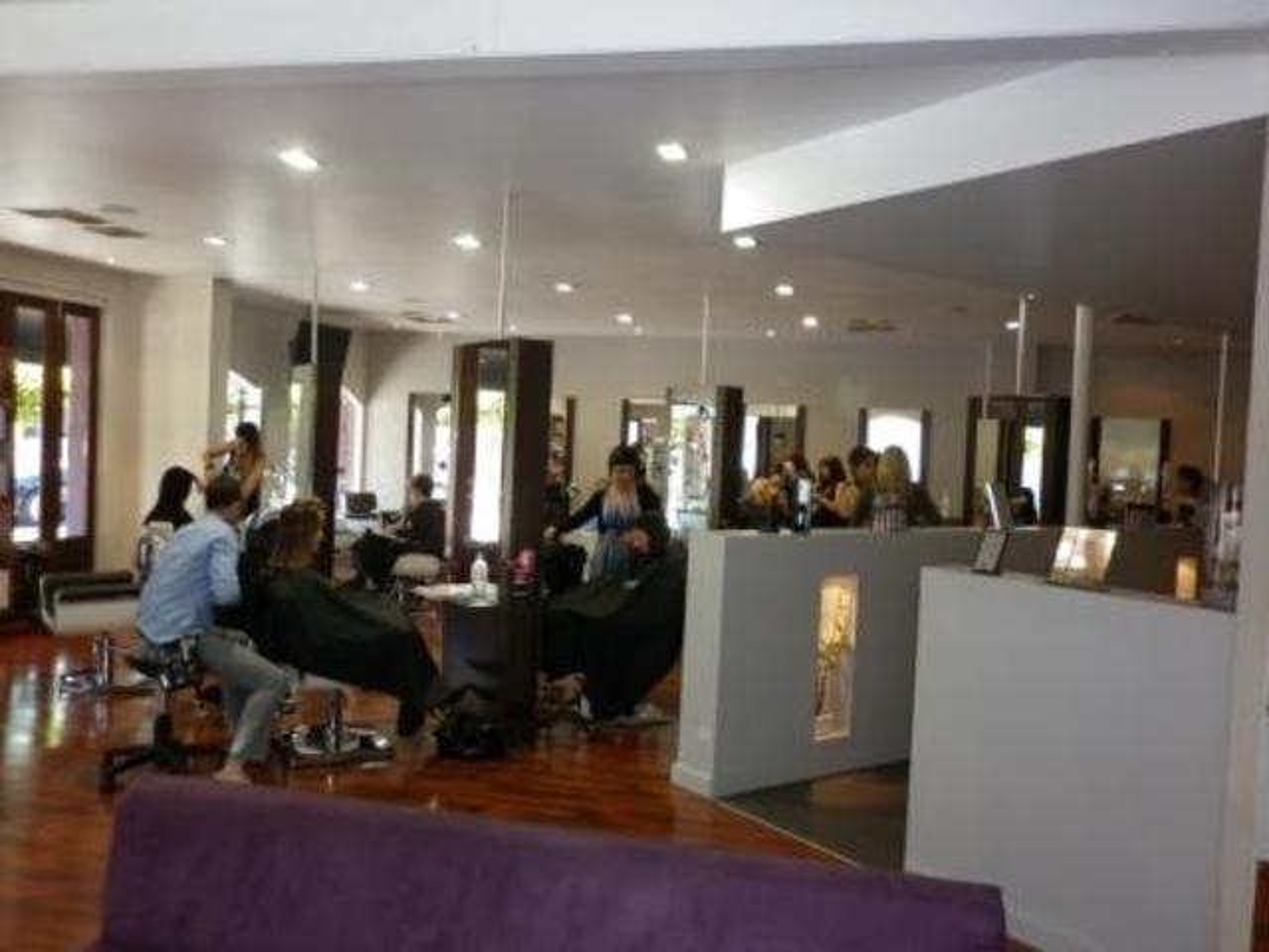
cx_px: 634
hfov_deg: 63.4
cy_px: 476
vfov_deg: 49.7
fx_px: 1026
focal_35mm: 28
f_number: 2.8
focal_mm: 5
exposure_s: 1/30
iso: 125
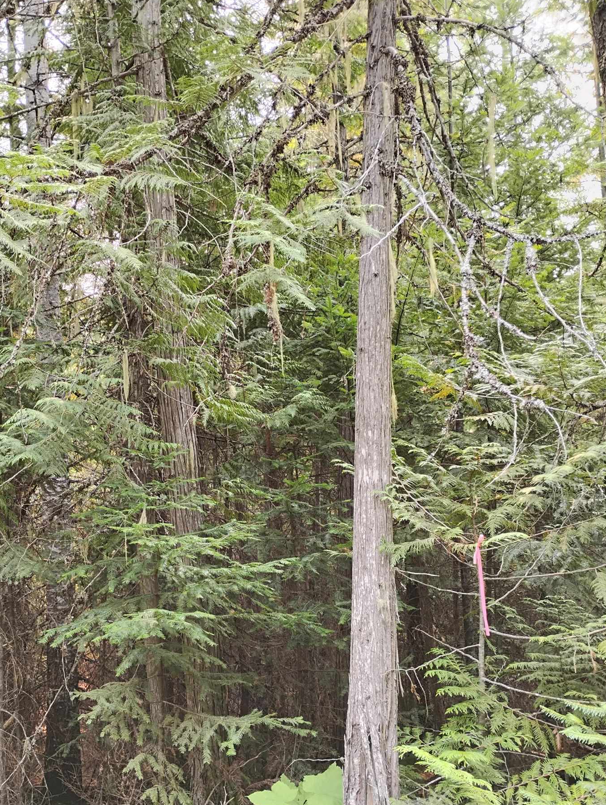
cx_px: 223
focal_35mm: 36
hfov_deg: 39.5
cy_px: 484
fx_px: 838
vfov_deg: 51.0
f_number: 1.8
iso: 334
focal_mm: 4.26
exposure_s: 1/60
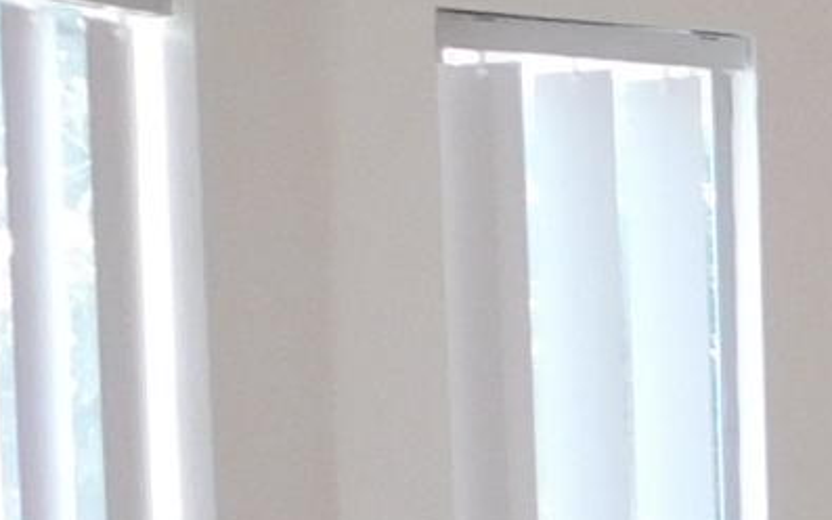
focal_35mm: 184
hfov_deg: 9.6
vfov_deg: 6.8
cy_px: 1164
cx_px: 2207
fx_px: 4172
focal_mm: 4
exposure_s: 1/40
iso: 125
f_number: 3
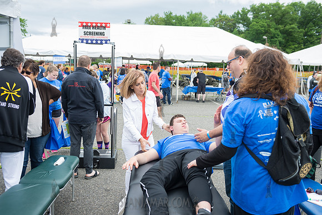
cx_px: 161
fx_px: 286
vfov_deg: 41.1
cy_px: 108
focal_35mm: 32
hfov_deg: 58.7
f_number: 3.5
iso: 200
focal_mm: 32
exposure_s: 1/800
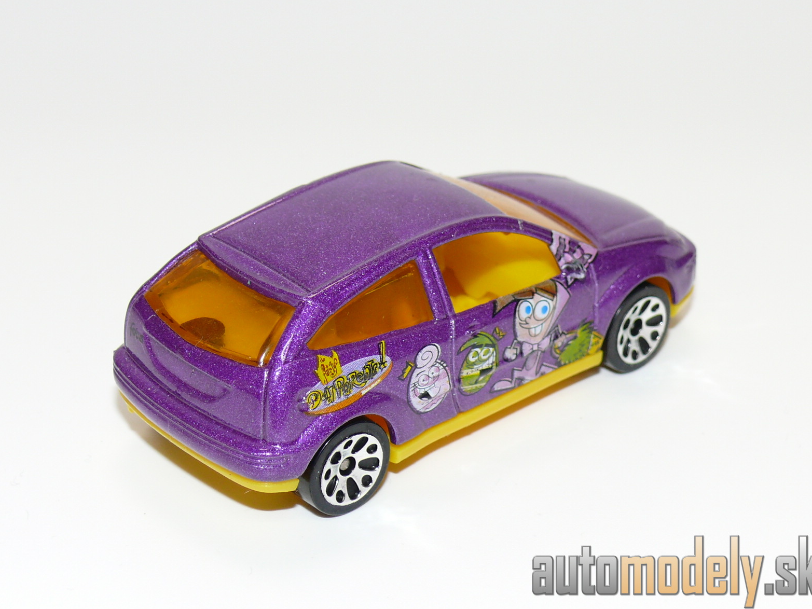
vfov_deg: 16.2
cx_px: 412
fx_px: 2135
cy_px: 303
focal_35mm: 91
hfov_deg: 21.5
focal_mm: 12.5
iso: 100
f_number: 4
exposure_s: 1/30
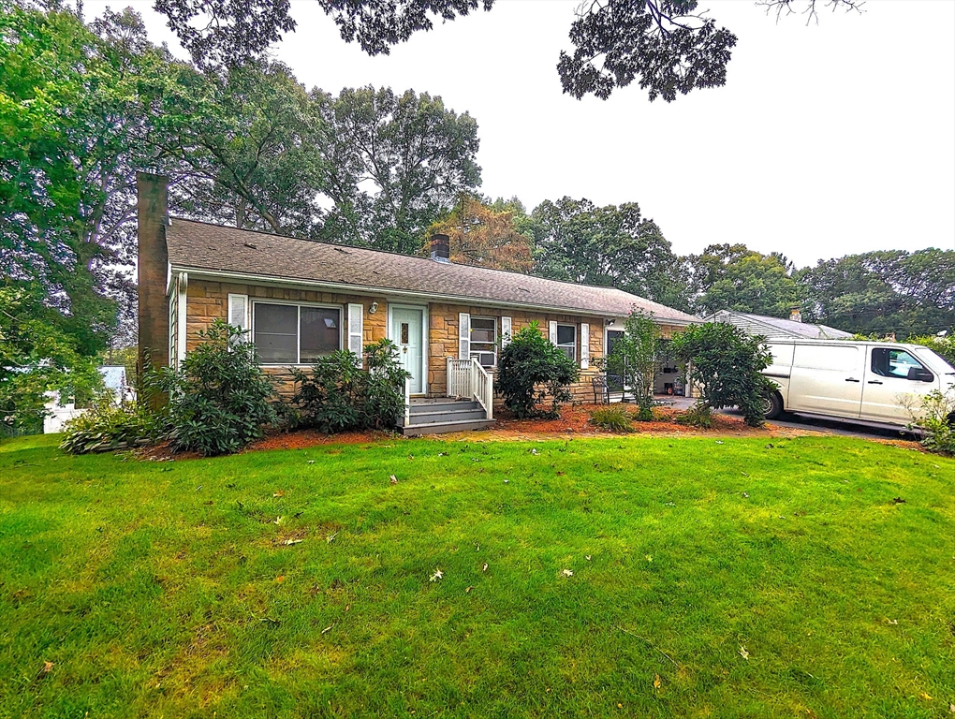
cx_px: 478
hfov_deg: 94.4
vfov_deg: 78.2
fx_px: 442
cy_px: 360
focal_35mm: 16
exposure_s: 1/1101
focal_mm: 2.35
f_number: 2.2
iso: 49
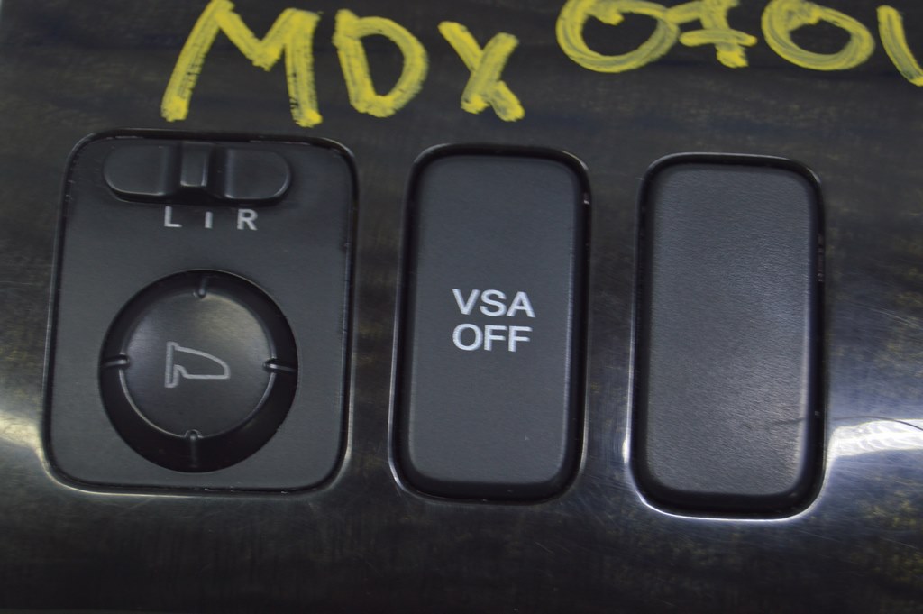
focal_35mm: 82
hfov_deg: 24.6
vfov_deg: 16.5
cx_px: 462
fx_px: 2113
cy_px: 307
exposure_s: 1/20
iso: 400
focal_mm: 55
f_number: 5.6
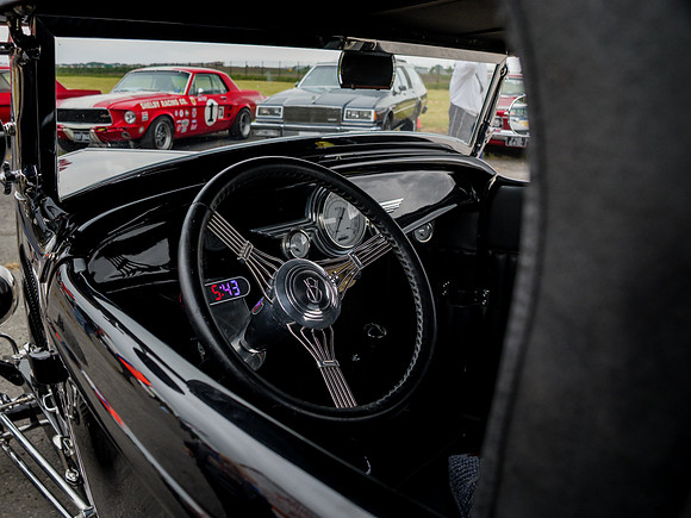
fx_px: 579
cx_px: 312
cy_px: 256
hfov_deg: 61.6
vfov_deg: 48.2
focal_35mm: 29
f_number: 3.5
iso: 320
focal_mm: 13
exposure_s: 1/320
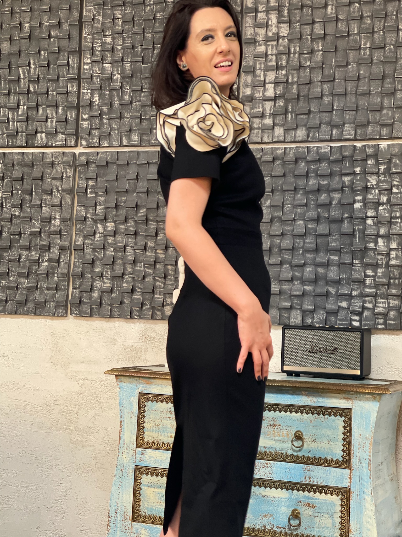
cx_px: 201
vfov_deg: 30.3
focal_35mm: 64
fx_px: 991
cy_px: 268
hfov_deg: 22.9
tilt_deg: +3.2
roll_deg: -3.1
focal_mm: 7.5
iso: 200
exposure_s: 1/33
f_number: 2.2
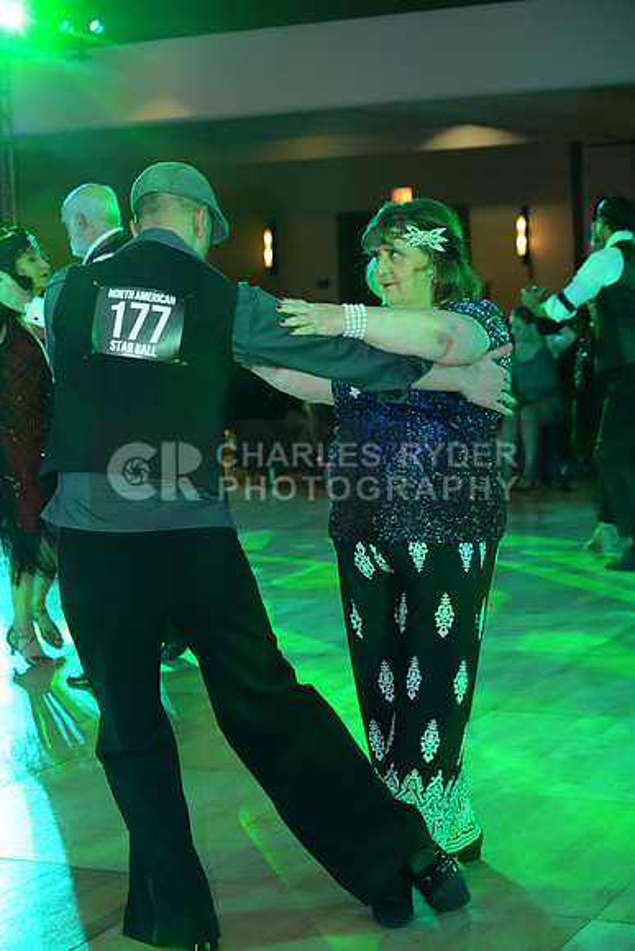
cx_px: 318
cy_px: 476
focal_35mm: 72
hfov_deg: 18.9
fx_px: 1904
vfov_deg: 28.1
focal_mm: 72
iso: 6400
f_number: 5
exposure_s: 1/250
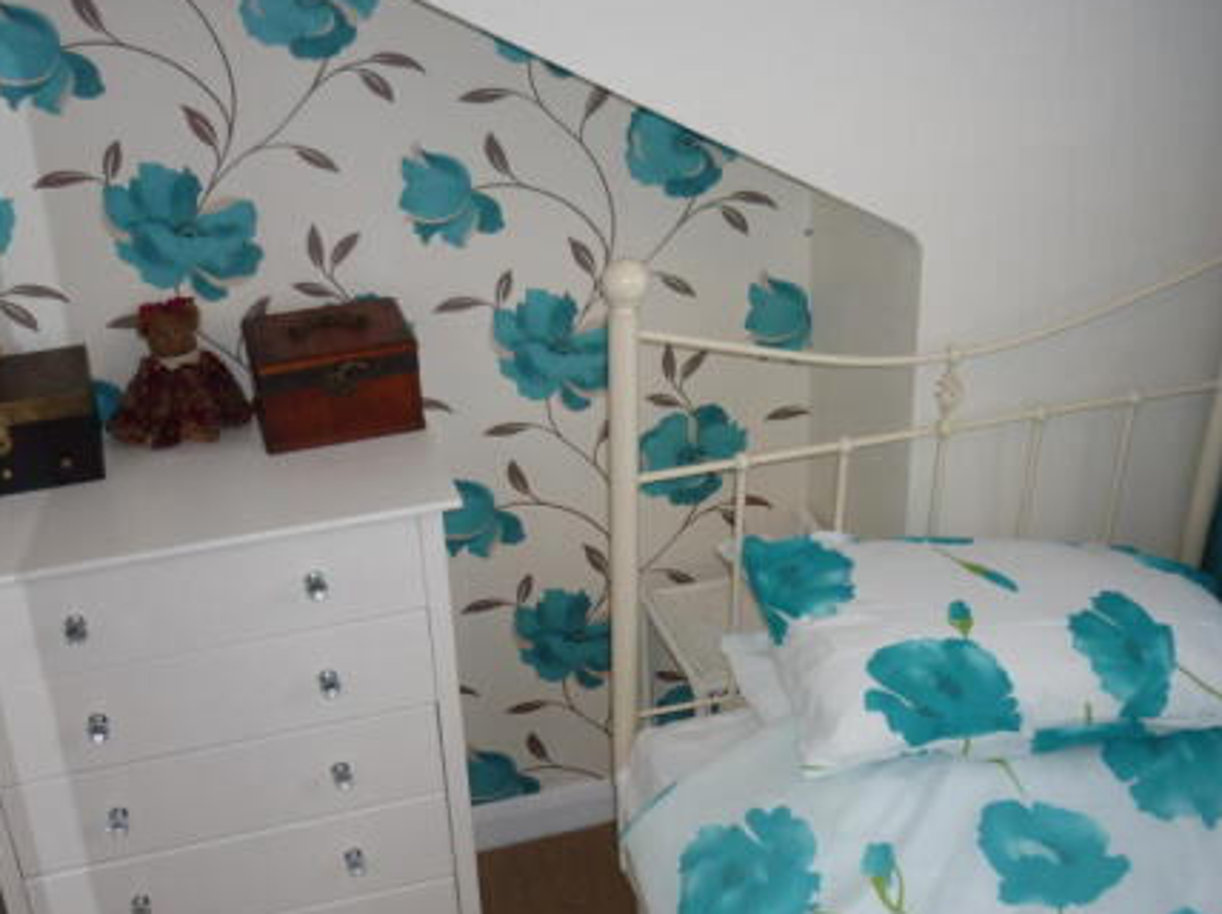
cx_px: 595
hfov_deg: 42.1
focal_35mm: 45
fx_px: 1587
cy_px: 541
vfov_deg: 32.0
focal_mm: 5.5
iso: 100
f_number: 2.8
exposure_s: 1/60
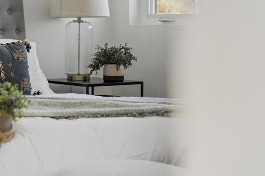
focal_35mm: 108
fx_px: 795
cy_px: 29
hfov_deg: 18.7
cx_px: 34
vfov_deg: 12.6
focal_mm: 50
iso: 500
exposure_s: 1/250
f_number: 1.8
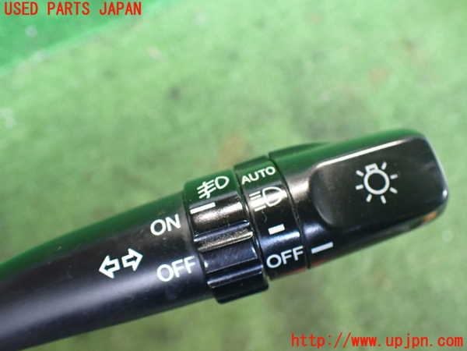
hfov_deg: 60.0
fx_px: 405
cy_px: 176
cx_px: 234
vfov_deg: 46.8
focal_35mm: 30
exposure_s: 1/60
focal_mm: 5.4
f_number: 2.3
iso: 800
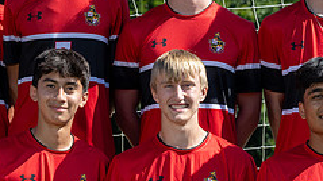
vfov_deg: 4.3
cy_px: 174
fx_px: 2405
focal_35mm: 281
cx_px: 93
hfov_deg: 7.7
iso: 100
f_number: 5.6
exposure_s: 1/320
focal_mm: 74
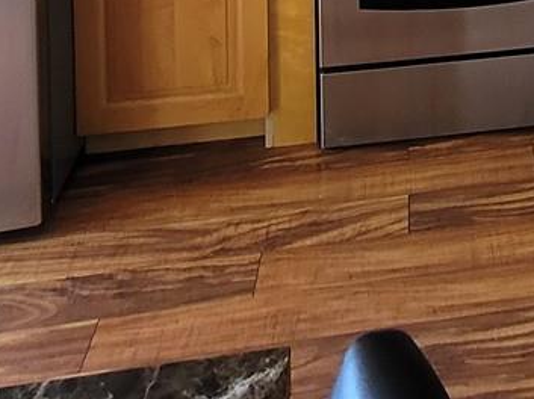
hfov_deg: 29.8
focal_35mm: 59
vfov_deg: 16.6
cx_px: 573
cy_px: -458
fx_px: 909
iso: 250
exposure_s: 1/60
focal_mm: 2.2
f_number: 2.2
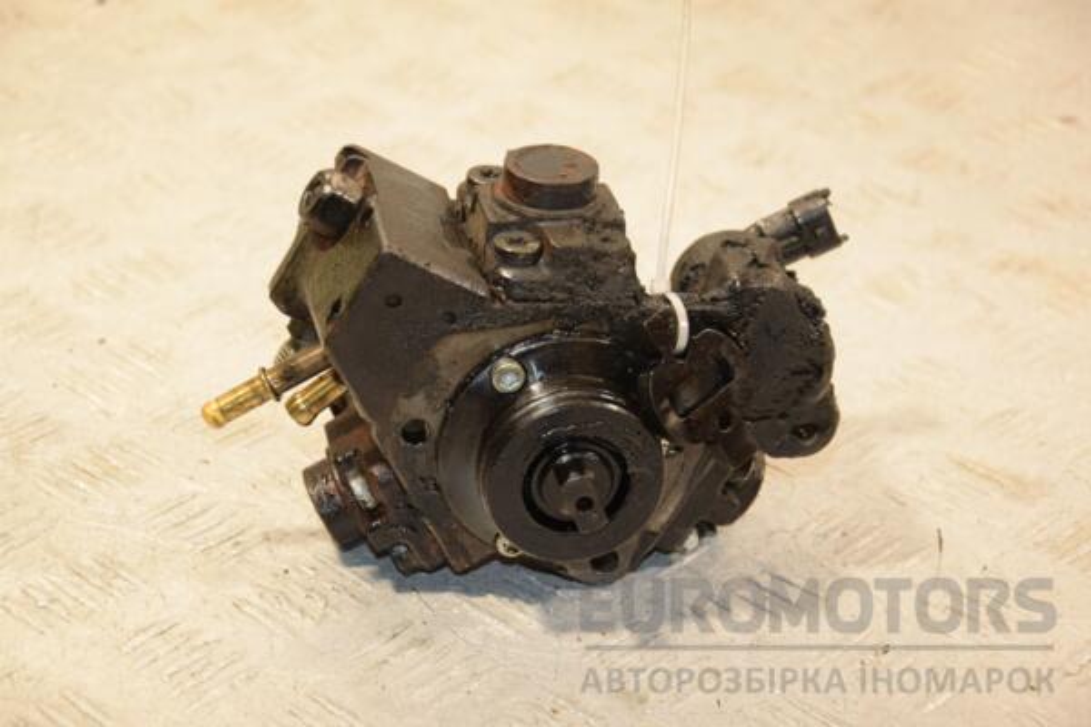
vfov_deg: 13.8
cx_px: 546
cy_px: 364
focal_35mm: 99
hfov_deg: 20.6
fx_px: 3000
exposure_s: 1/160
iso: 800
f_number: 5.3
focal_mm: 66
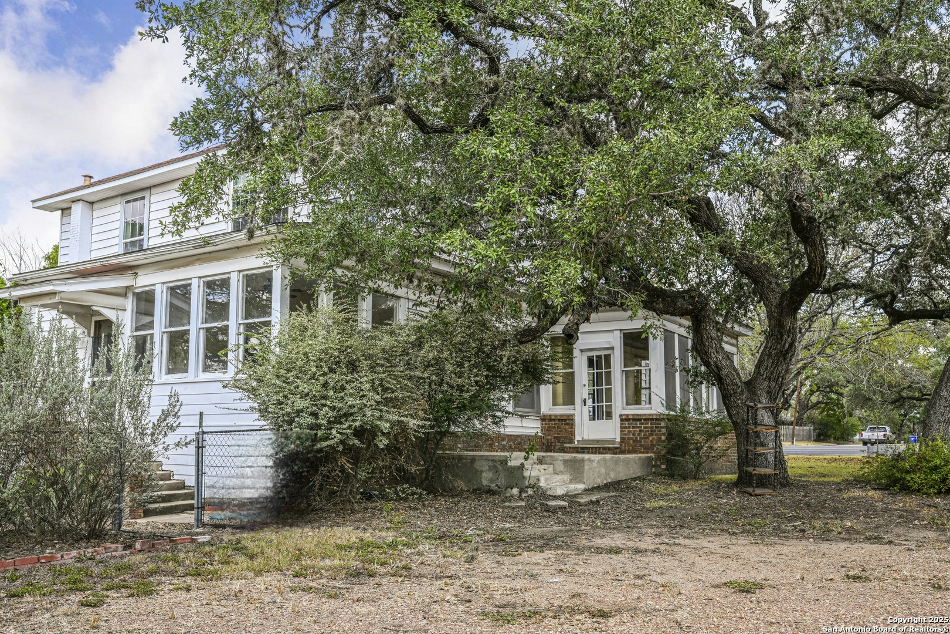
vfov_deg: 43.6
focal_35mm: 30
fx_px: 792
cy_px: 317
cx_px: 475
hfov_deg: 61.9
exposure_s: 1/200
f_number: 10
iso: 250
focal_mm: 30
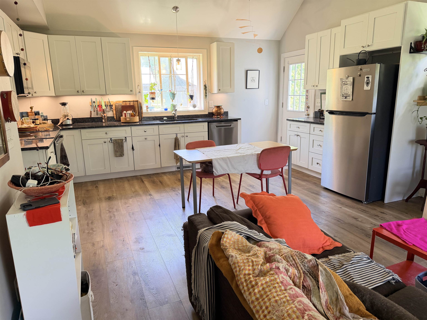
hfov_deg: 71.6
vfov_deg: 56.8
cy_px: 160
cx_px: 214
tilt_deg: -12.1
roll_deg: +1.4
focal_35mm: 24
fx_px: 296
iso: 200
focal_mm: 6.76
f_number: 1.78
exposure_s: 1/60
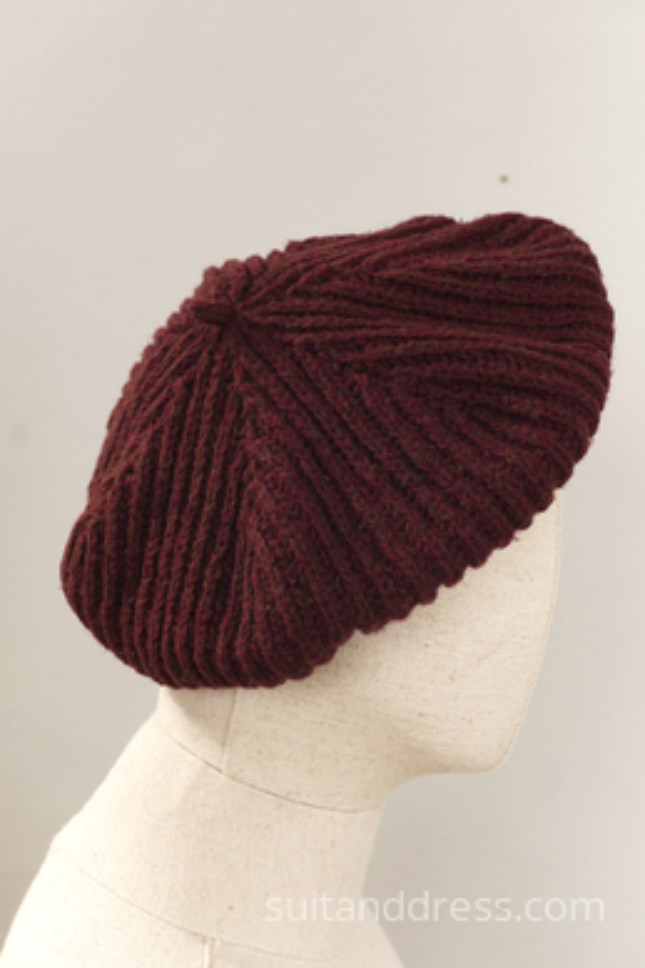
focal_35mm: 48
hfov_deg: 28.1
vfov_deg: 41.1
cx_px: 322
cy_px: 484
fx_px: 1291
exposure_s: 1/25
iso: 250
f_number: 6.3
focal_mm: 32
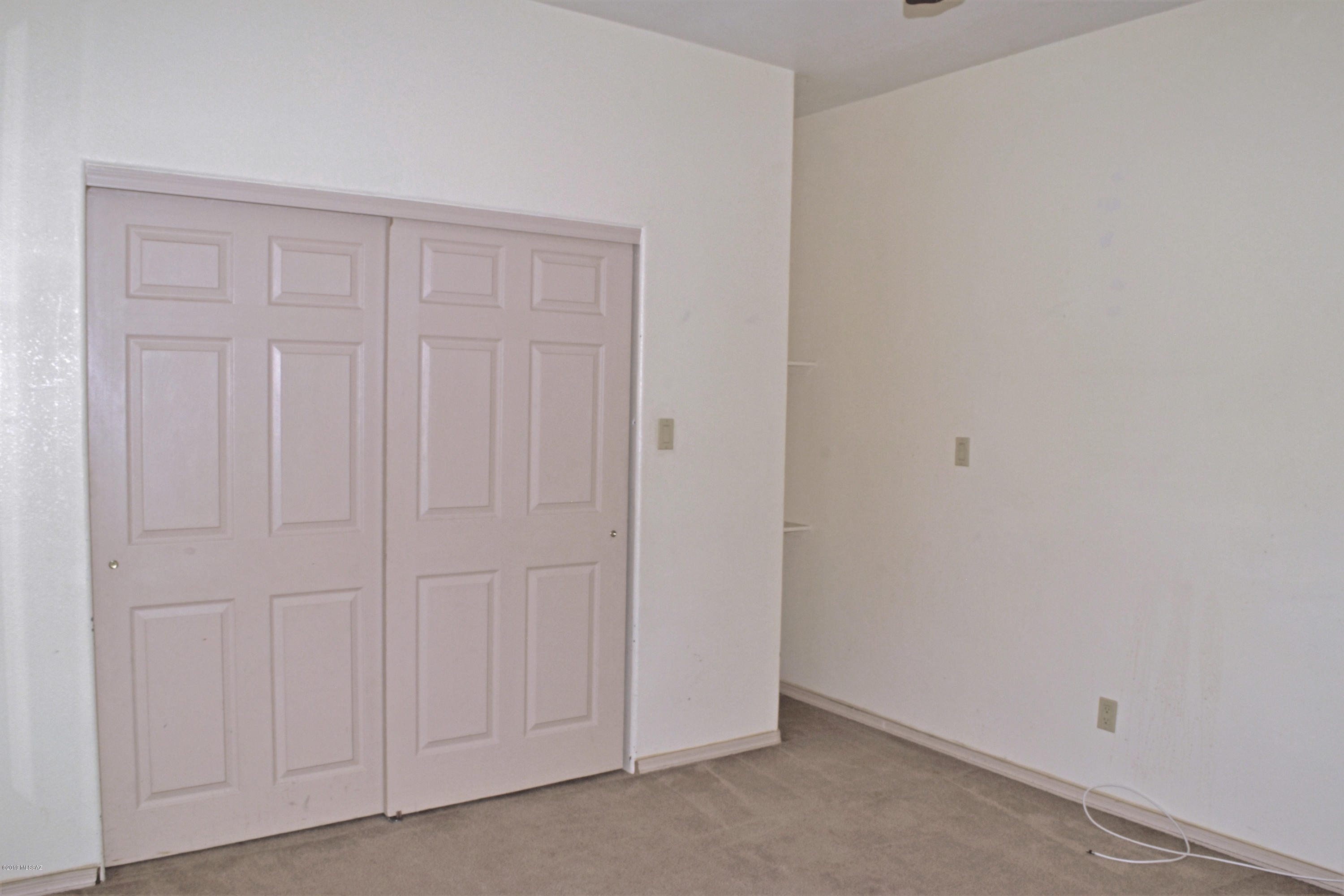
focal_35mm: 27
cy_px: 448
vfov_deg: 47.9
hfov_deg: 67.4
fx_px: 1008
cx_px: 672
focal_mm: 18
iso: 100
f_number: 16
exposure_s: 1/60
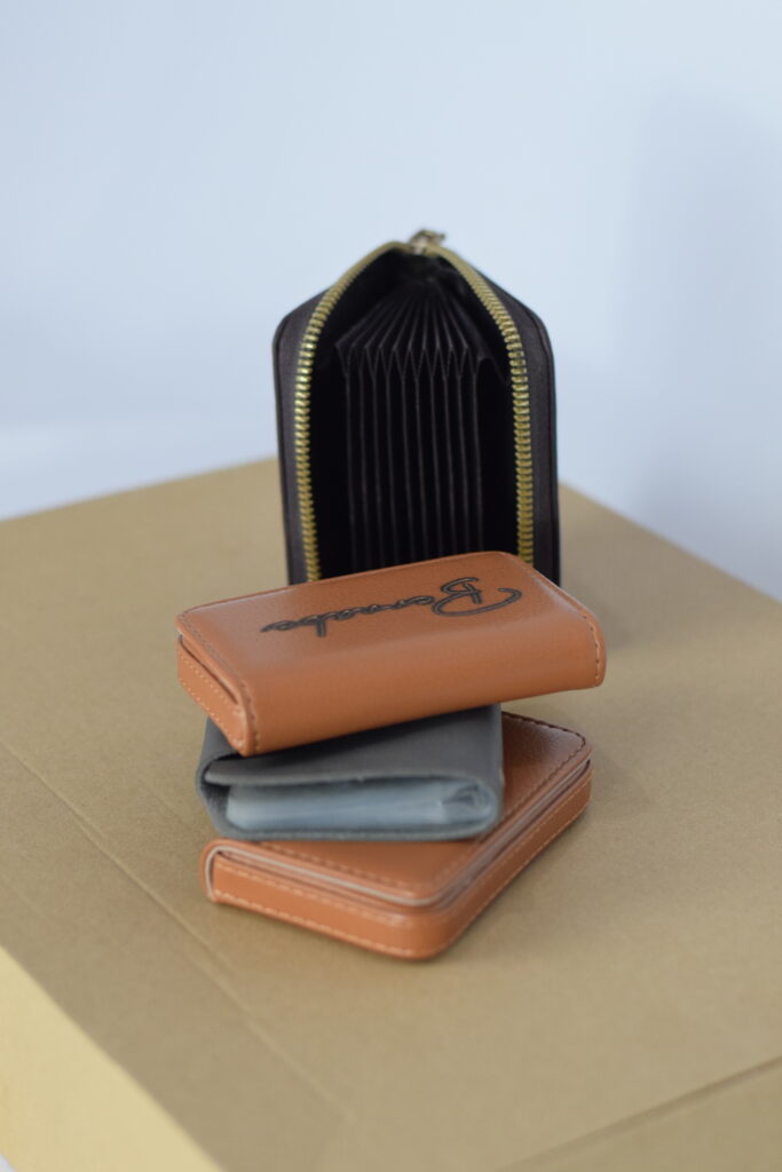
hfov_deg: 18.2
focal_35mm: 75
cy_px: 586
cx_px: 391
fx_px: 2443
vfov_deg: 27.0
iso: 1600
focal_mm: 50
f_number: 2.8
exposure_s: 1/320
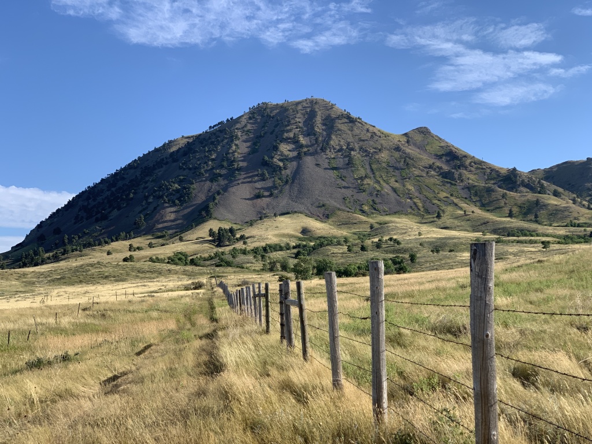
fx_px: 889
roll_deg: +2.7
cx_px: 296
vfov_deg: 28.0
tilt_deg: +8.4
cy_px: 222
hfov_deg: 36.8
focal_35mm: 52
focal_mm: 6
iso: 16
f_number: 2.4
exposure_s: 1/600
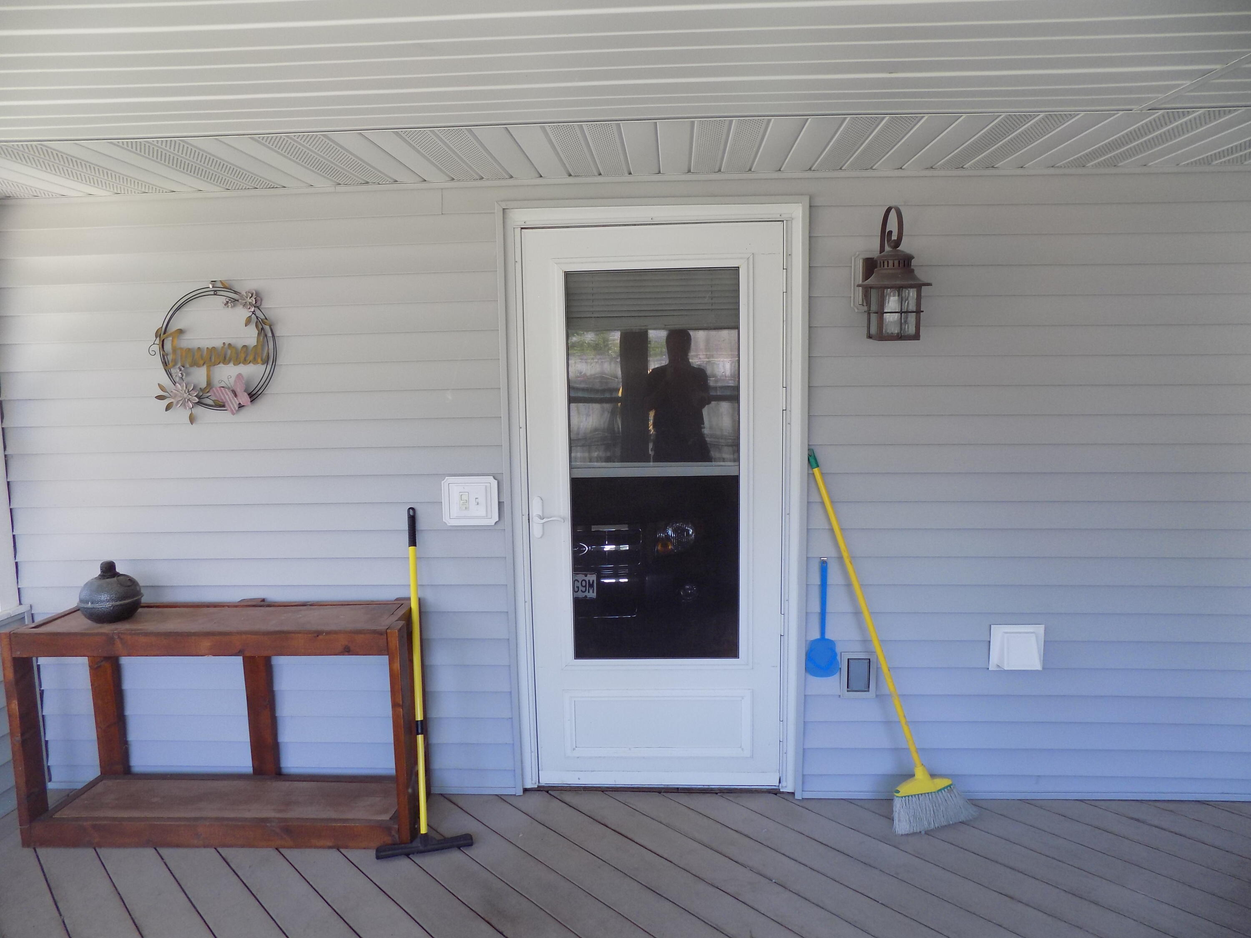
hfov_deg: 73.9
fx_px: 831
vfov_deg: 58.9
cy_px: 469
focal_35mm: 23
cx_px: 626
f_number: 3.1
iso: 125
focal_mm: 4
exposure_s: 1/30
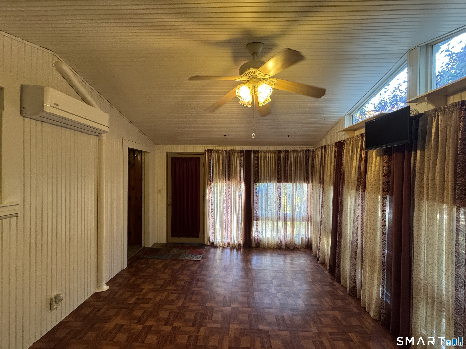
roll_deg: -0.3
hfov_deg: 102.1
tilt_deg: -1.1
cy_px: 174
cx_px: 233
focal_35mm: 14
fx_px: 188
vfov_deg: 85.7
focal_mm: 2.22
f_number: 2.2
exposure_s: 1/60
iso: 250
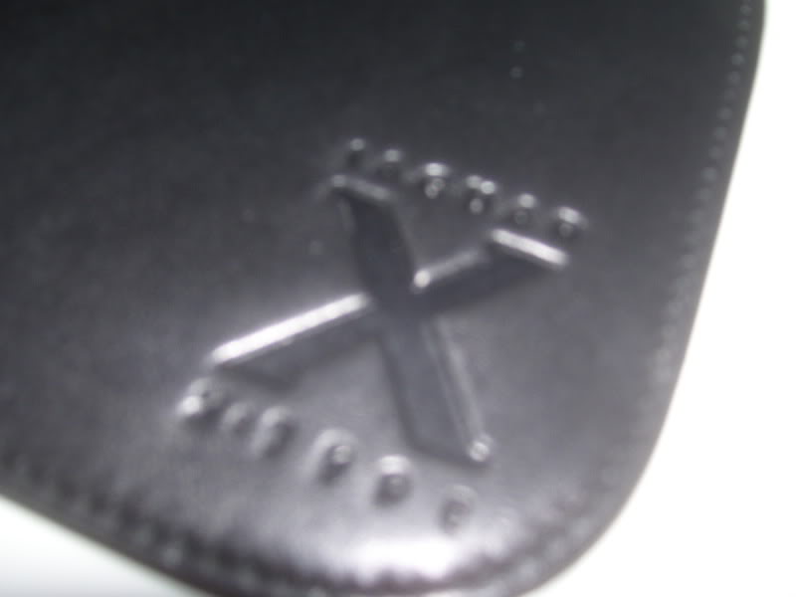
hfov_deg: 50.1
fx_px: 851
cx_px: 398
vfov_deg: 38.7
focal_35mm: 37
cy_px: 298
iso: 80
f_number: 2.7
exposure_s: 1/60
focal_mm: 6
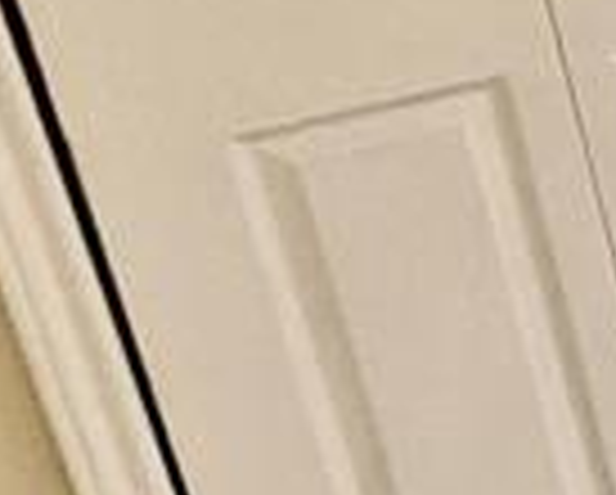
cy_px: -68
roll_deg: +0.9
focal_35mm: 102
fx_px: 1862
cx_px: 2041
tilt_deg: -16.9
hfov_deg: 10.2
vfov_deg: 14.7
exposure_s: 1/60
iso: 250
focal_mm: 2.22
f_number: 2.2
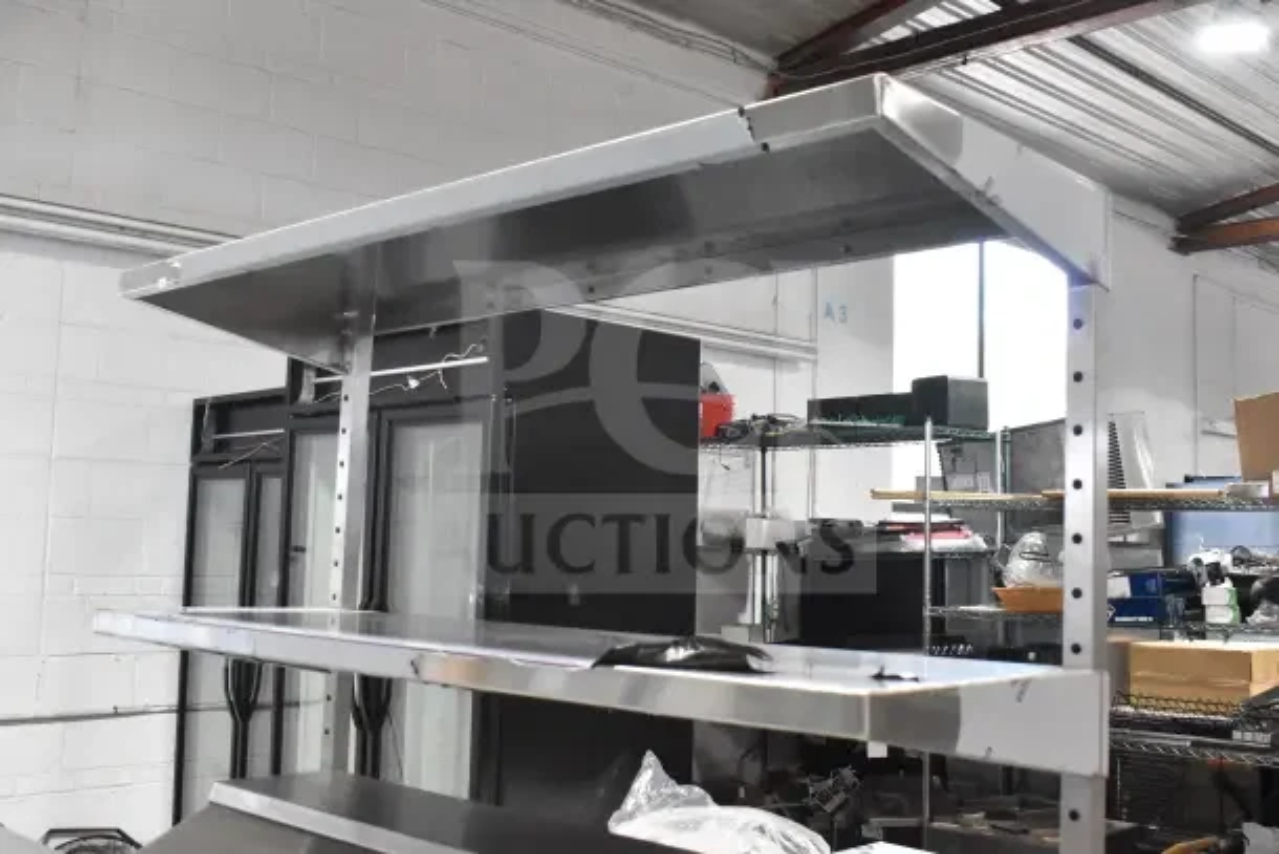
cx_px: 640
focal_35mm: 38
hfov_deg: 51.3
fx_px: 1333
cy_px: 427
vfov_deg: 35.5
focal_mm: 25
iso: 6400
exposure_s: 1/250
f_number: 8
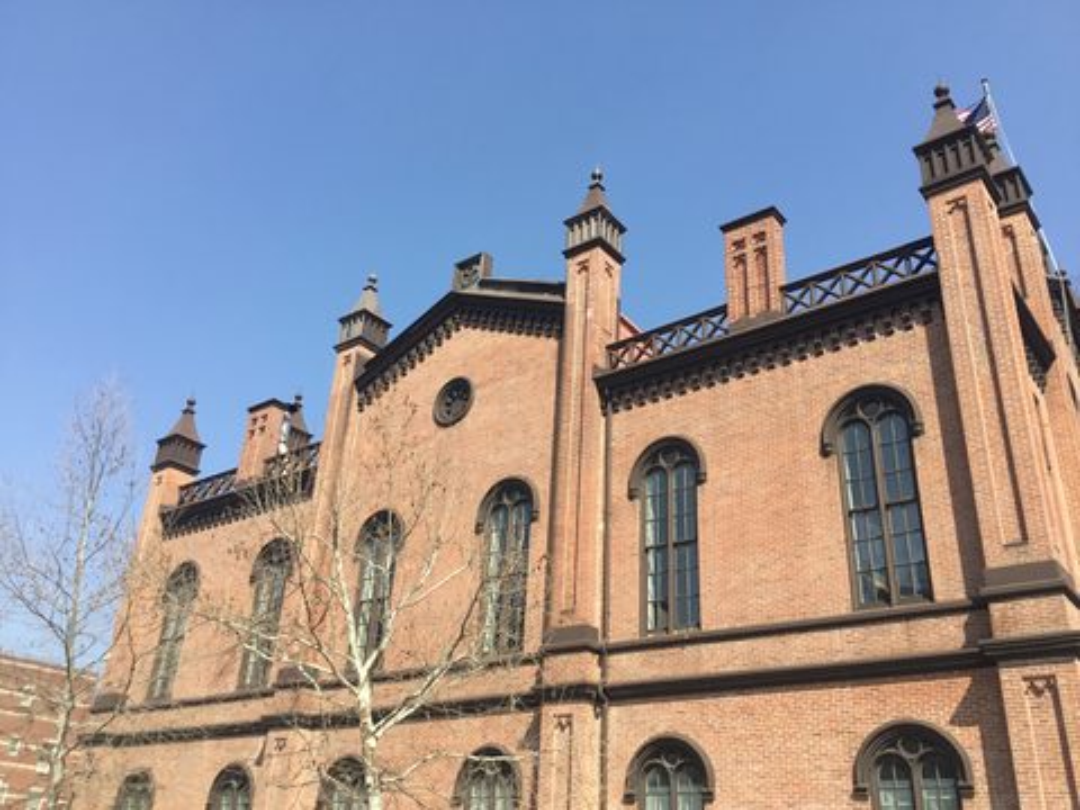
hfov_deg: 58.4
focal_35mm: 31
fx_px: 967
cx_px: 540
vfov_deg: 45.4
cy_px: 405
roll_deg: -2.9
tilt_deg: +27.2
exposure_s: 1/886
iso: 25
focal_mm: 3.3
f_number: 2.4
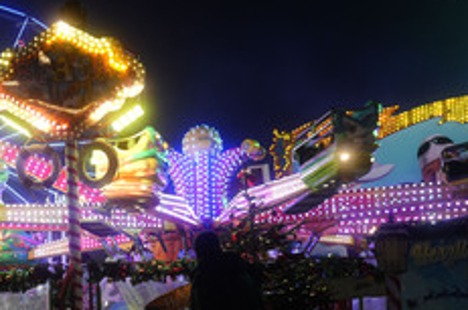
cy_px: 241
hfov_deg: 22.6
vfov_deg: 15.4
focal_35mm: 88
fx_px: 1142
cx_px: 52
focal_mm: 30
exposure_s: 1/50
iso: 640
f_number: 5.6
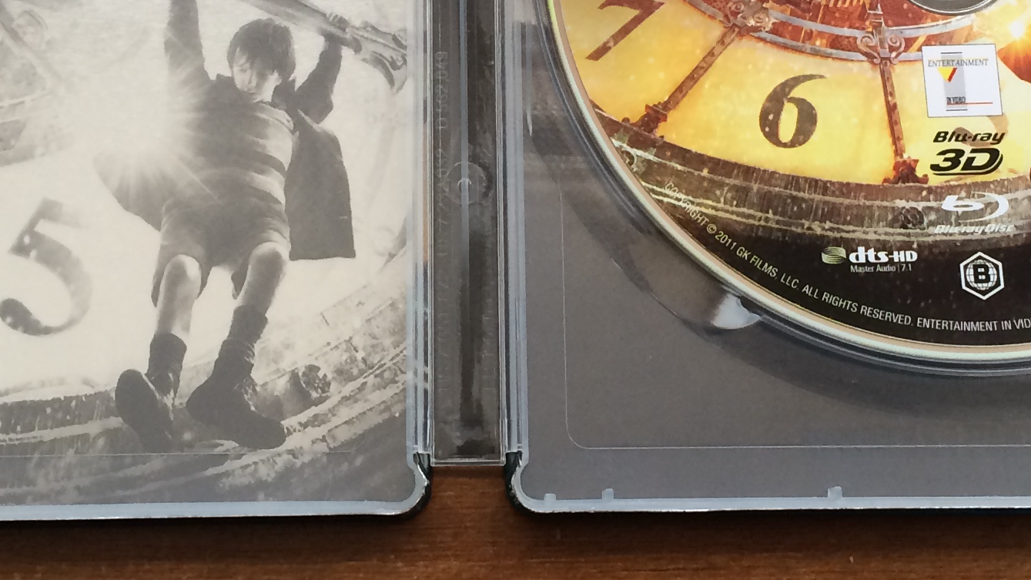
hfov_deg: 27.5
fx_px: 2105
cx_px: 486
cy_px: -85
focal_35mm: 77
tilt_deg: -73.9
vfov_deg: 15.2
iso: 80
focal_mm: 4.15
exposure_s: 1/30
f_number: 2.2
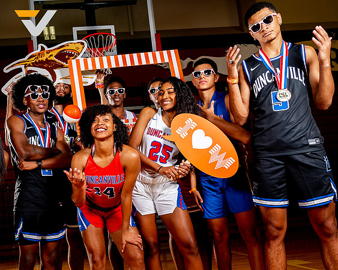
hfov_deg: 46.3
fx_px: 381
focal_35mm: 38
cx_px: 89
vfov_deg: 38.8
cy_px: 166
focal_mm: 24
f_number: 5.6
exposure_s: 1/125
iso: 100
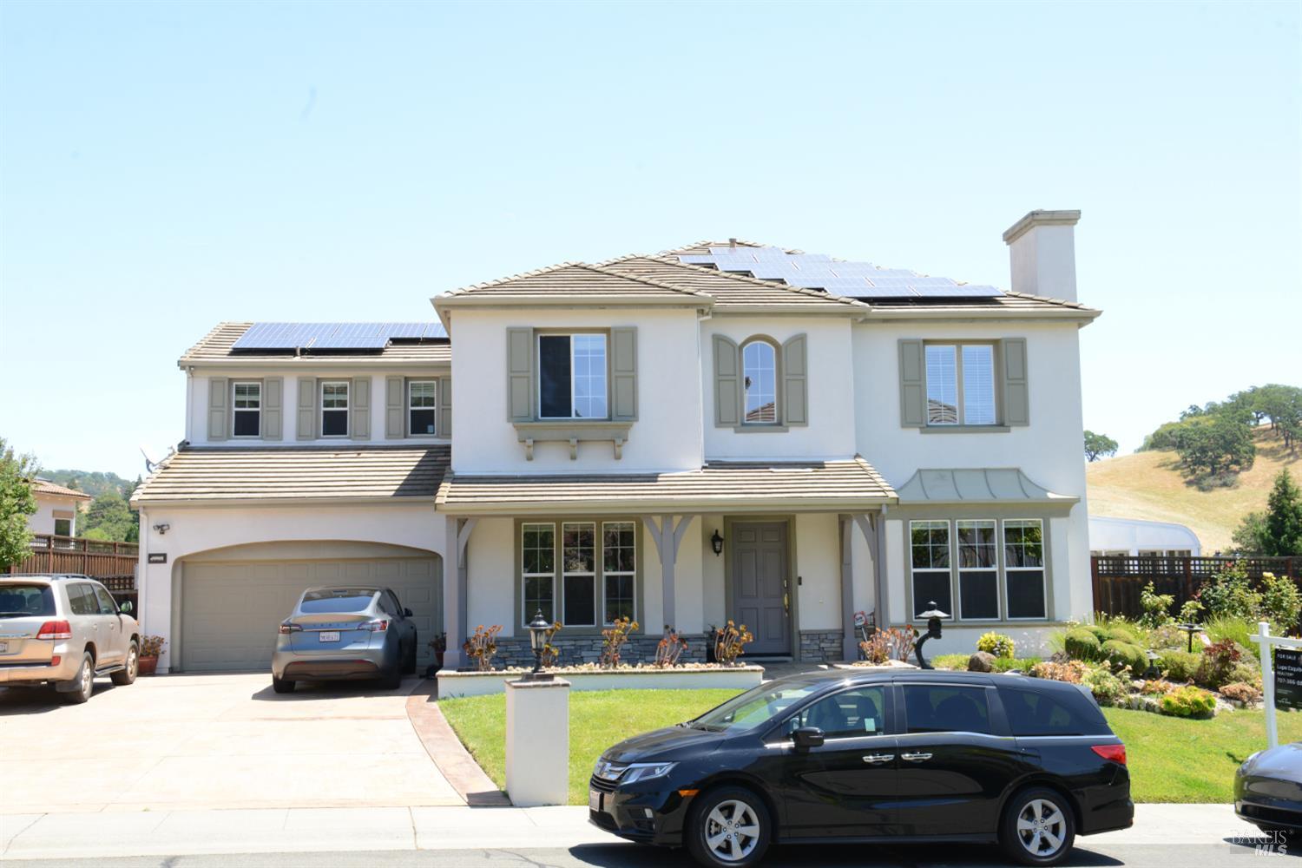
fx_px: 1447
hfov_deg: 48.5
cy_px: 434
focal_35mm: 40
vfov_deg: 33.4
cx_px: 651
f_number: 11
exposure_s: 1/200
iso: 400
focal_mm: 40
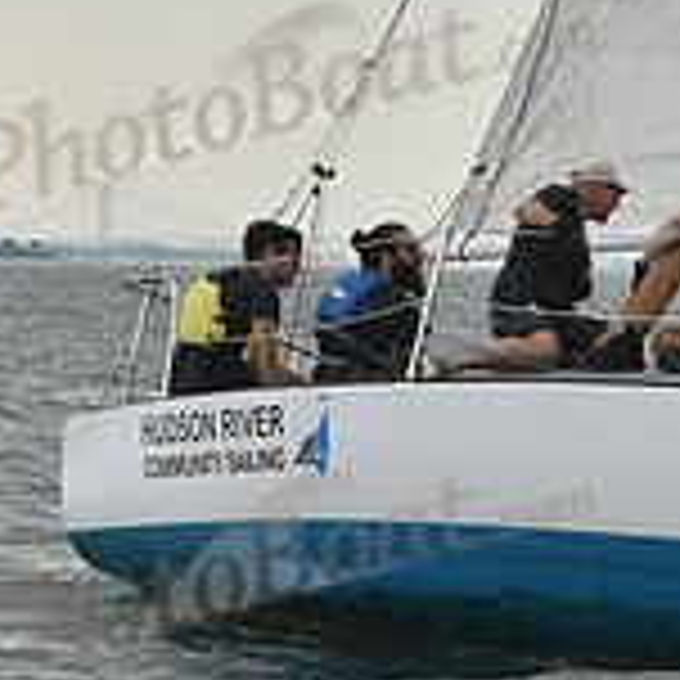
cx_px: 833
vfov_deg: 5.8
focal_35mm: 300
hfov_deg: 5.8
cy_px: 268
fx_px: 6667
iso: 320
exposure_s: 1/1250
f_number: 7.1
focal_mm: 92
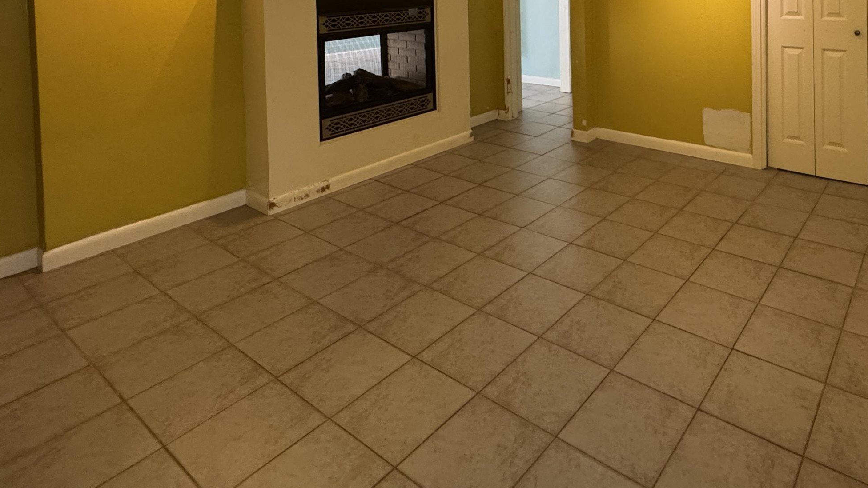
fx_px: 552
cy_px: -16
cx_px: 602
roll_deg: +1.0
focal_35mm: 24
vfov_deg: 40.7
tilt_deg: -2.2
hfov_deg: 73.2
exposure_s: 1/120
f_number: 2.2
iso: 250
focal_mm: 2.22
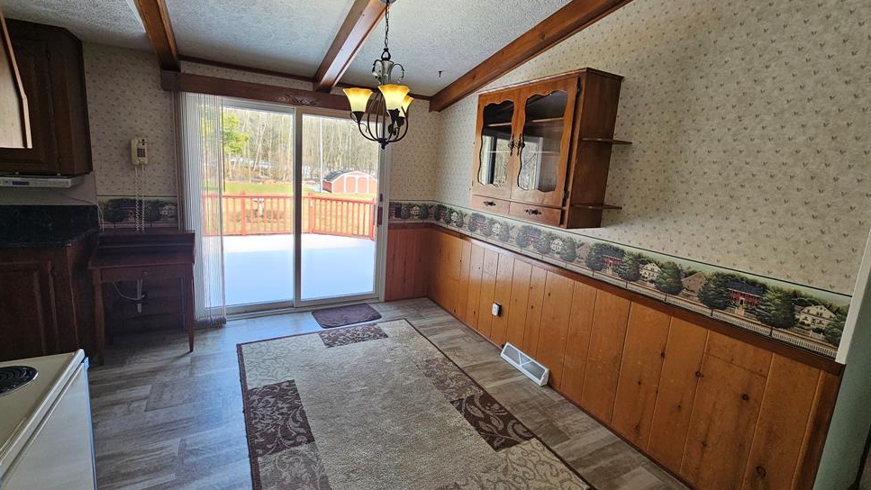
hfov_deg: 103.0
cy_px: 227
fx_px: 346
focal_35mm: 15
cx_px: 430
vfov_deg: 70.4
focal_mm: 2.2
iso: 125
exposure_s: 1/207
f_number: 2.2
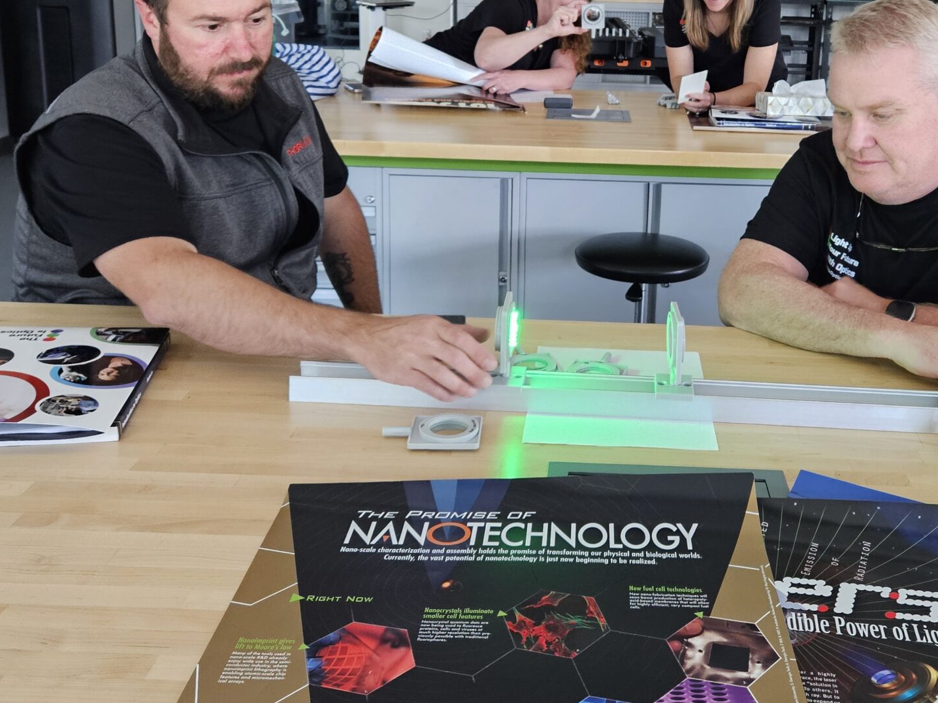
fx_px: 1111
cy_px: 170
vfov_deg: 34.4
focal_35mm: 41
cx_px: 589
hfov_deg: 45.4
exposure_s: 1/60
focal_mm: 5.4
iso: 640
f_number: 1.8
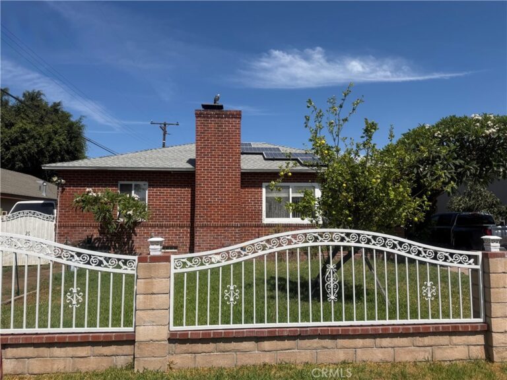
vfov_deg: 56.8
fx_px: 352
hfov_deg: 71.6
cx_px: 254
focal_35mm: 24
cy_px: 190
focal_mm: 6.76
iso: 80
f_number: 1.78
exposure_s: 1/5714
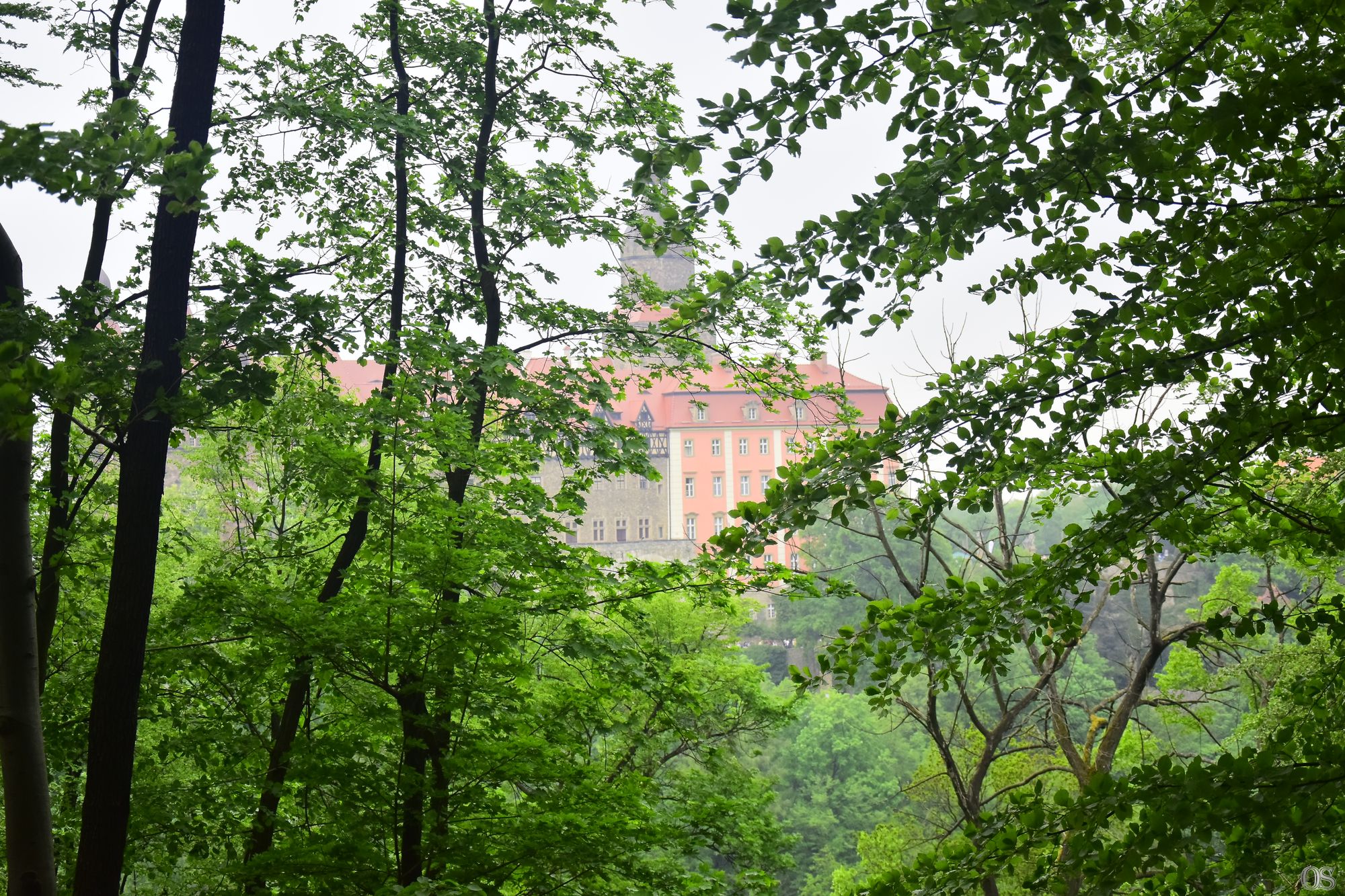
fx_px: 2690
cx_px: 672
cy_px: 448
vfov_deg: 18.9
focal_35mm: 72
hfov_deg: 28.1
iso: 640
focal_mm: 48
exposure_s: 1/800
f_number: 4.8
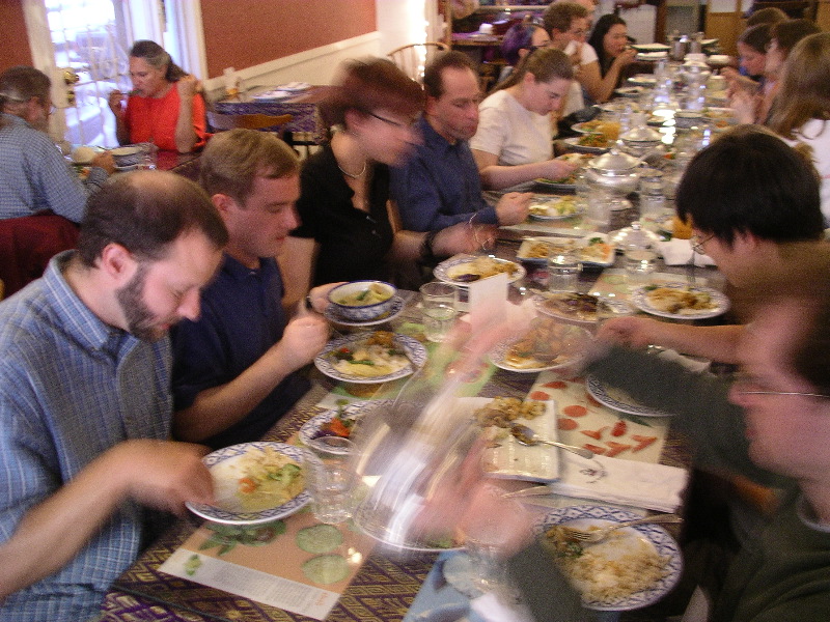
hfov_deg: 50.1
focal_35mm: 37
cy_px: 311
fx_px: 887
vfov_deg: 38.7
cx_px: 415
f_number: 2.8
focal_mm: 7.8
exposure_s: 1/4
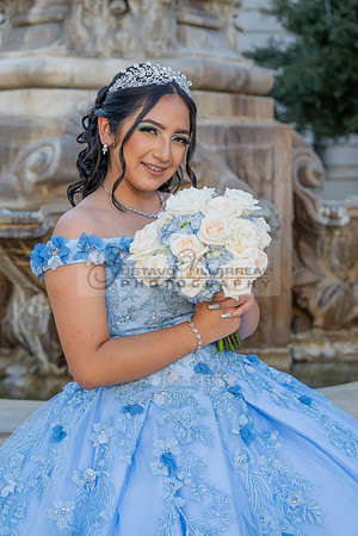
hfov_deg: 19.5
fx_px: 1044
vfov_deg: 28.8
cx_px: 179
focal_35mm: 70
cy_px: 268
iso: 200
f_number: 5
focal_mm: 70
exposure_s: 1/200
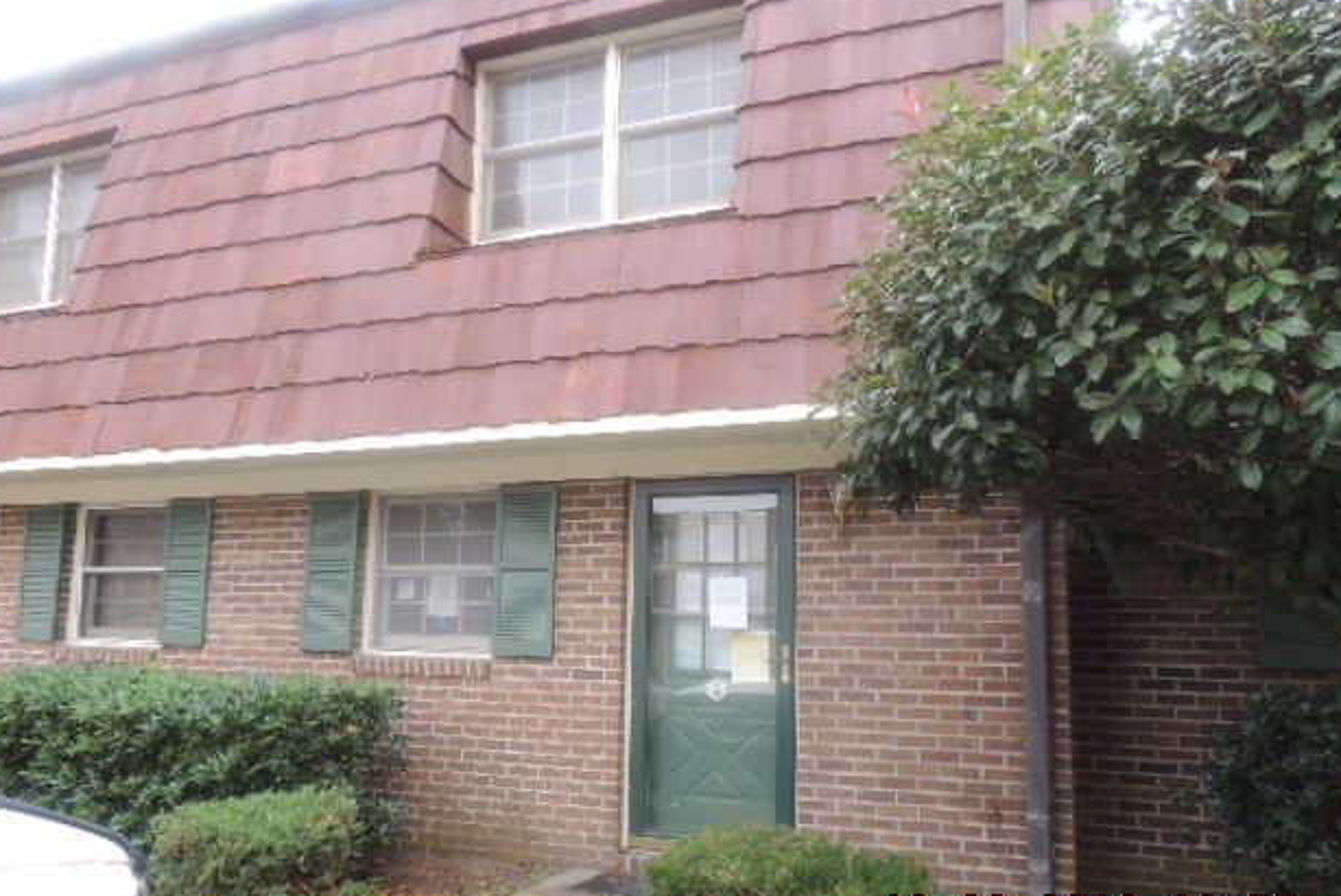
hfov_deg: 69.4
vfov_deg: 49.5
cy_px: 509
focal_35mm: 26
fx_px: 969
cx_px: 670
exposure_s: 1/100
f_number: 3
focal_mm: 4.3
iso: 100
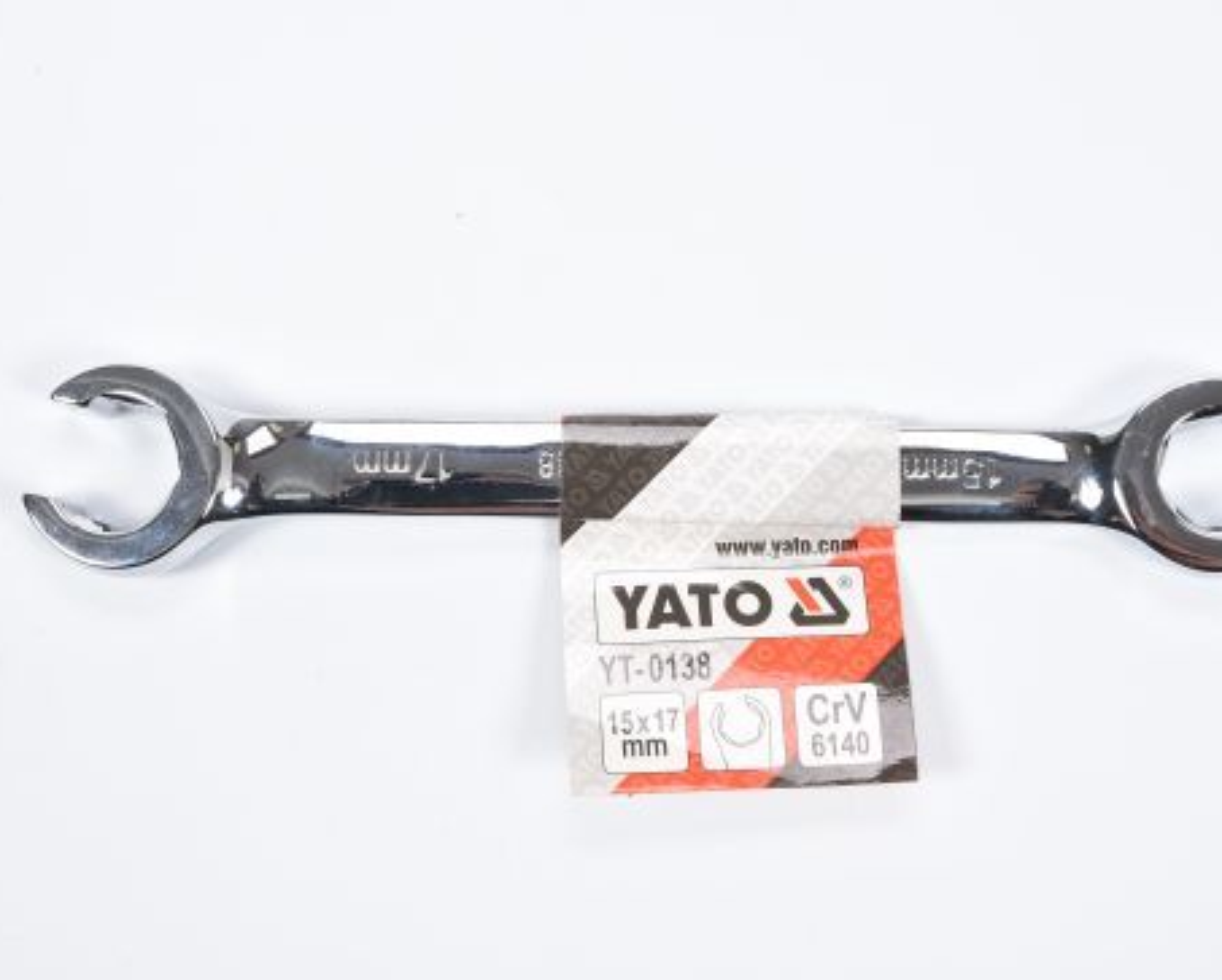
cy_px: 489
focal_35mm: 85
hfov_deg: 22.5
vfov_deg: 18.1
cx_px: 676
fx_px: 3076
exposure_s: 1/125
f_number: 14
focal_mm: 50
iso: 250
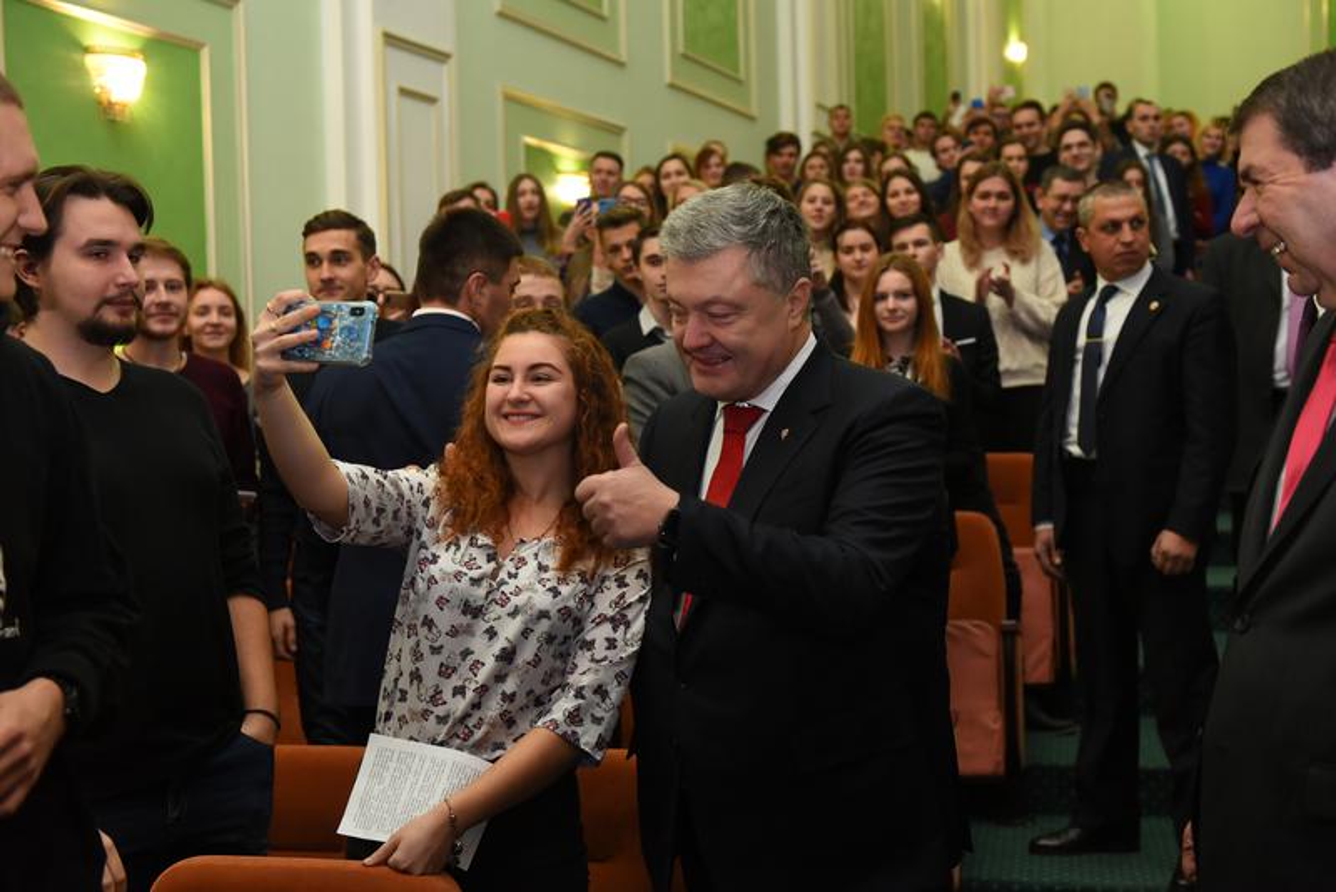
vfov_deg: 29.9
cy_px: 446
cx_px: 668
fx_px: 1671
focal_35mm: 45
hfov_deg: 43.6
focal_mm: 45
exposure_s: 1/125
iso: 1600
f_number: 4
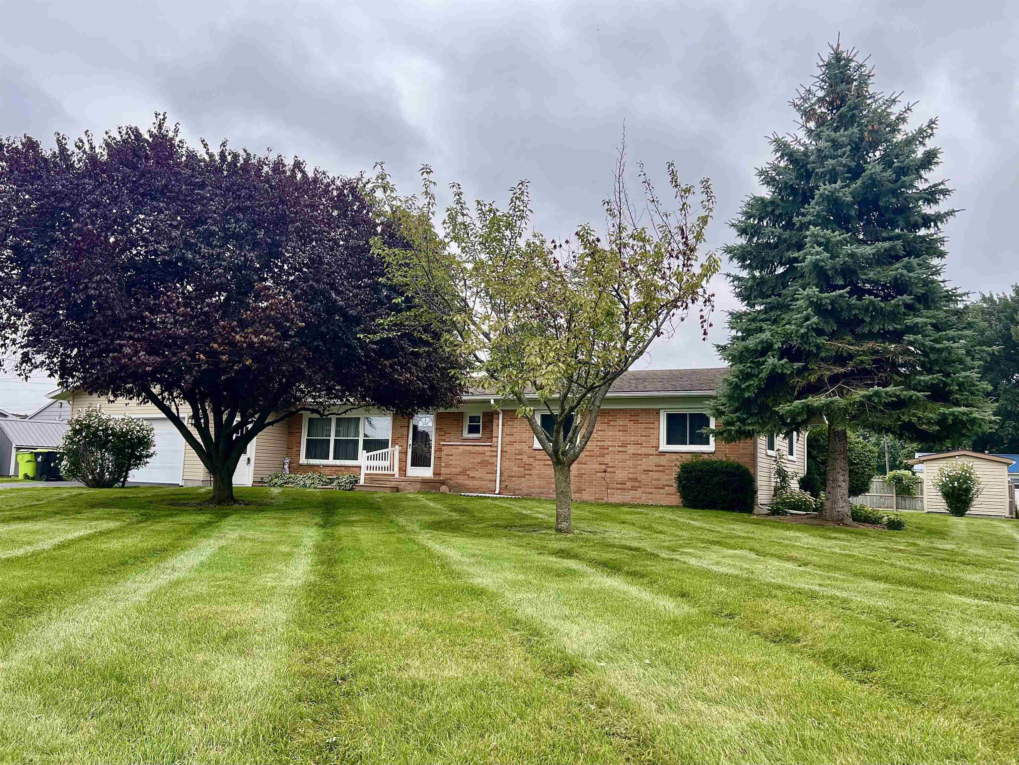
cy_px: 382
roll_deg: -2.1
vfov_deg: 53.1
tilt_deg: +5.5
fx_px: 765
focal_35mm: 26
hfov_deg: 67.3
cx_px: 510
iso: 50
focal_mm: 5.7
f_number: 1.5
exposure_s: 1/3460
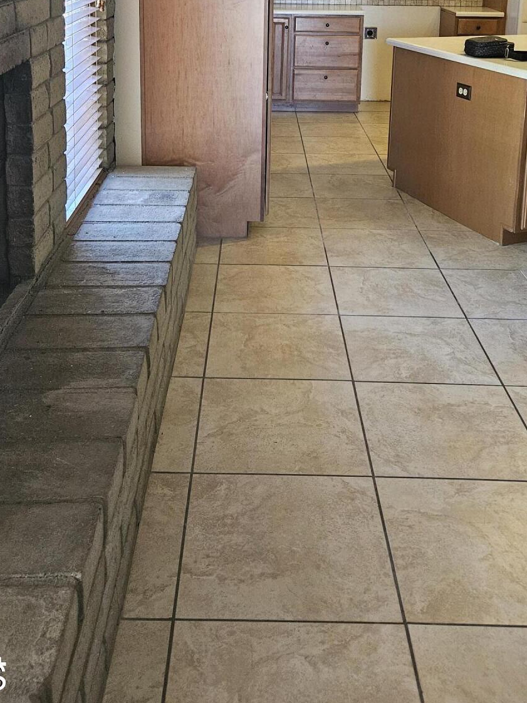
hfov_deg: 35.1
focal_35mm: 41
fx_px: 833
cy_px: 108
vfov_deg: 43.0
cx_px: 266
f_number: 1.8
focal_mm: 5.4
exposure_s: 1/170
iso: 400
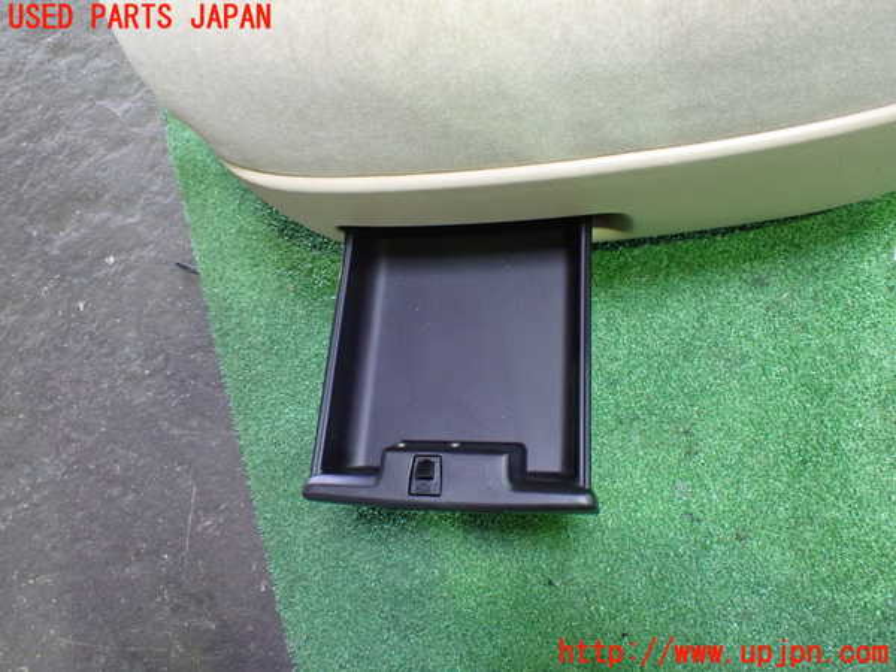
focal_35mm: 30
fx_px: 777
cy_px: 336
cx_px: 448
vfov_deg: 46.8
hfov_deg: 60.0
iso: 800
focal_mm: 5.4
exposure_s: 1/40
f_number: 2.3
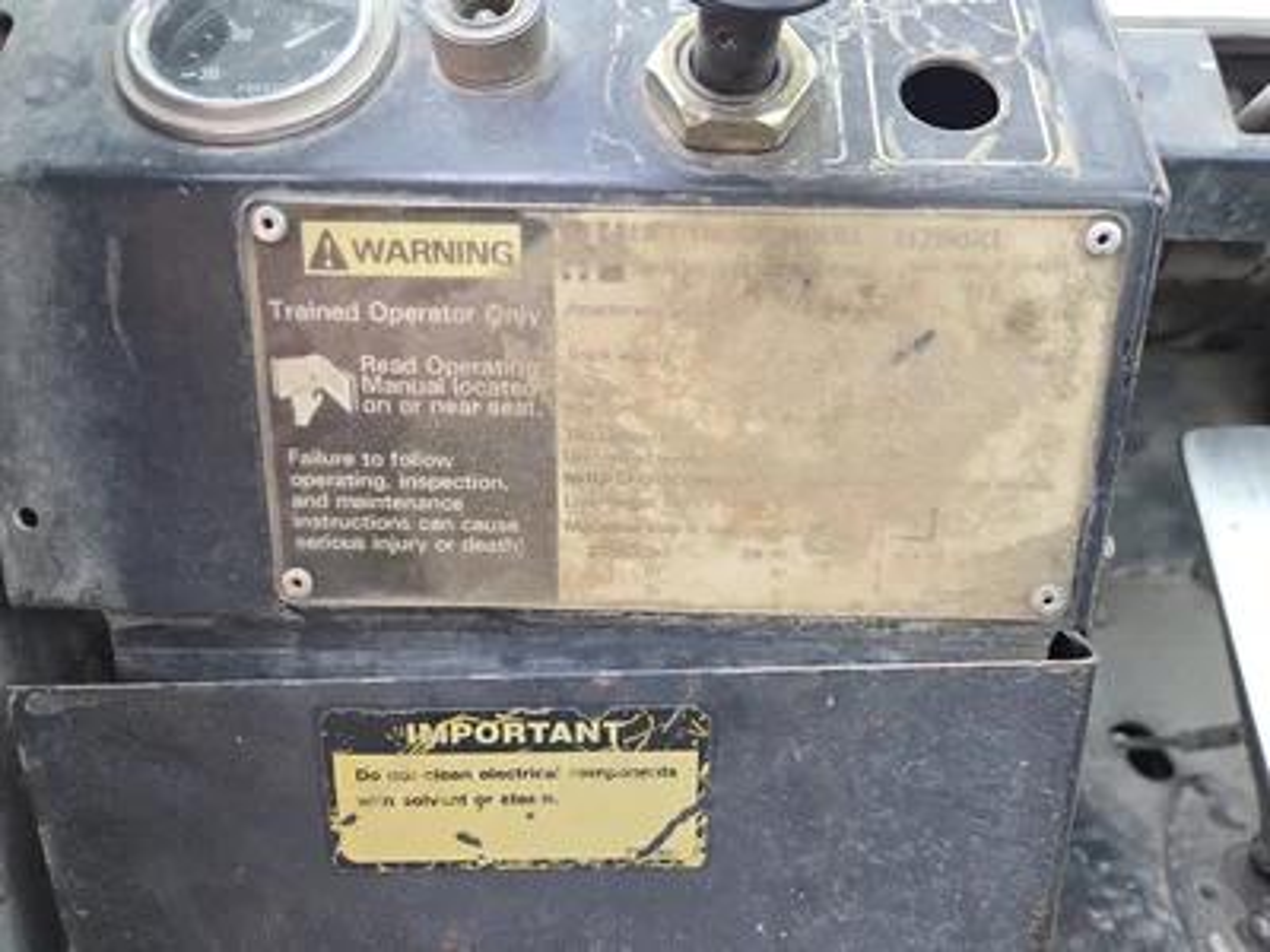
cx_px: 635
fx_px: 844
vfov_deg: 58.9
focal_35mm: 23
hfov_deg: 73.9
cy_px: 476
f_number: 1.8
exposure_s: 1/180
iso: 64
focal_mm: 5.4
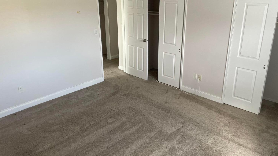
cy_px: 70
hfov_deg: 66.1
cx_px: 141
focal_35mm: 29
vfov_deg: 40.1
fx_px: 214
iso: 125
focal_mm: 4.2
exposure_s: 1/79
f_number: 1.6
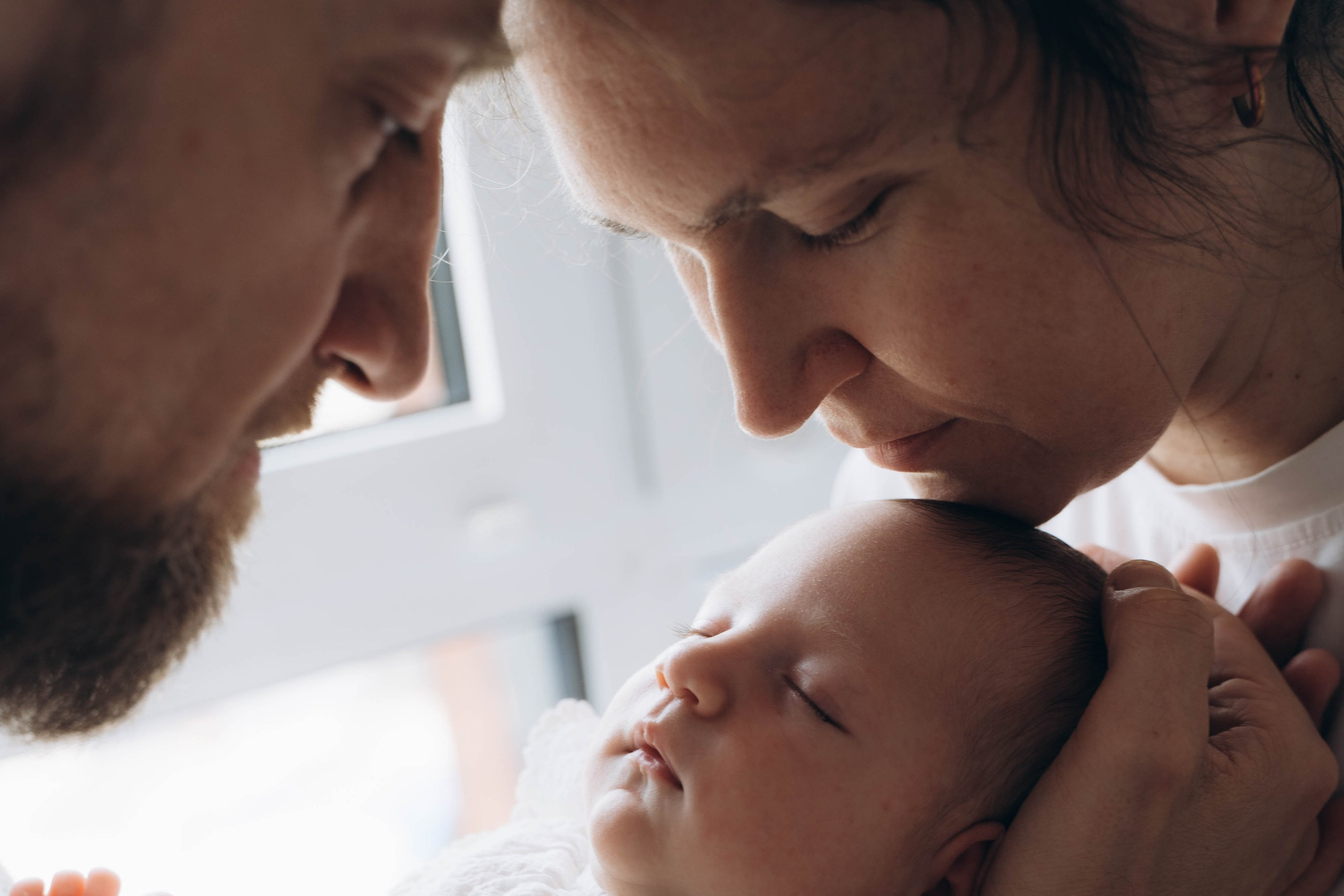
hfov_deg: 35.6
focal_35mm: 56
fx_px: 2090
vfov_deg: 23.7
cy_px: 751
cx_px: 672
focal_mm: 37
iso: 80
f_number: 3.5
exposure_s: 1/125
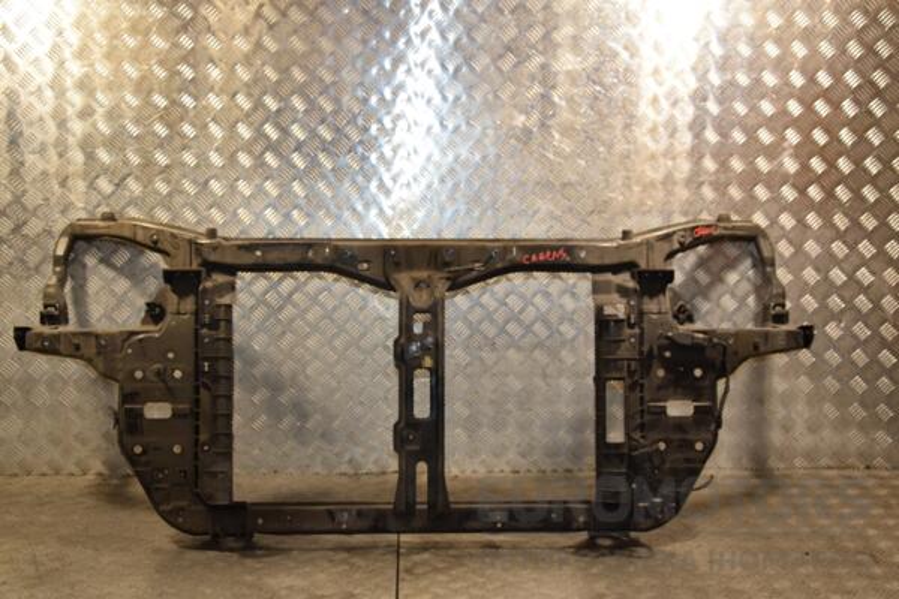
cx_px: 450
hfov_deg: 43.6
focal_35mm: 45
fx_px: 1124
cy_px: 300
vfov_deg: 29.9
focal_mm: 30
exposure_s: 1/200
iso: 800
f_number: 5
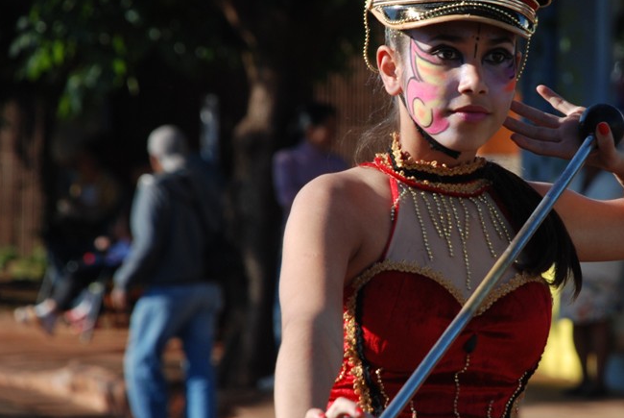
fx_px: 5549
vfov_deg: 4.3
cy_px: 182
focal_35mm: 320
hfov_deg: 6.4
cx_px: 483
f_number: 5.6
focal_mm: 135
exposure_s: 1/400
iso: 200
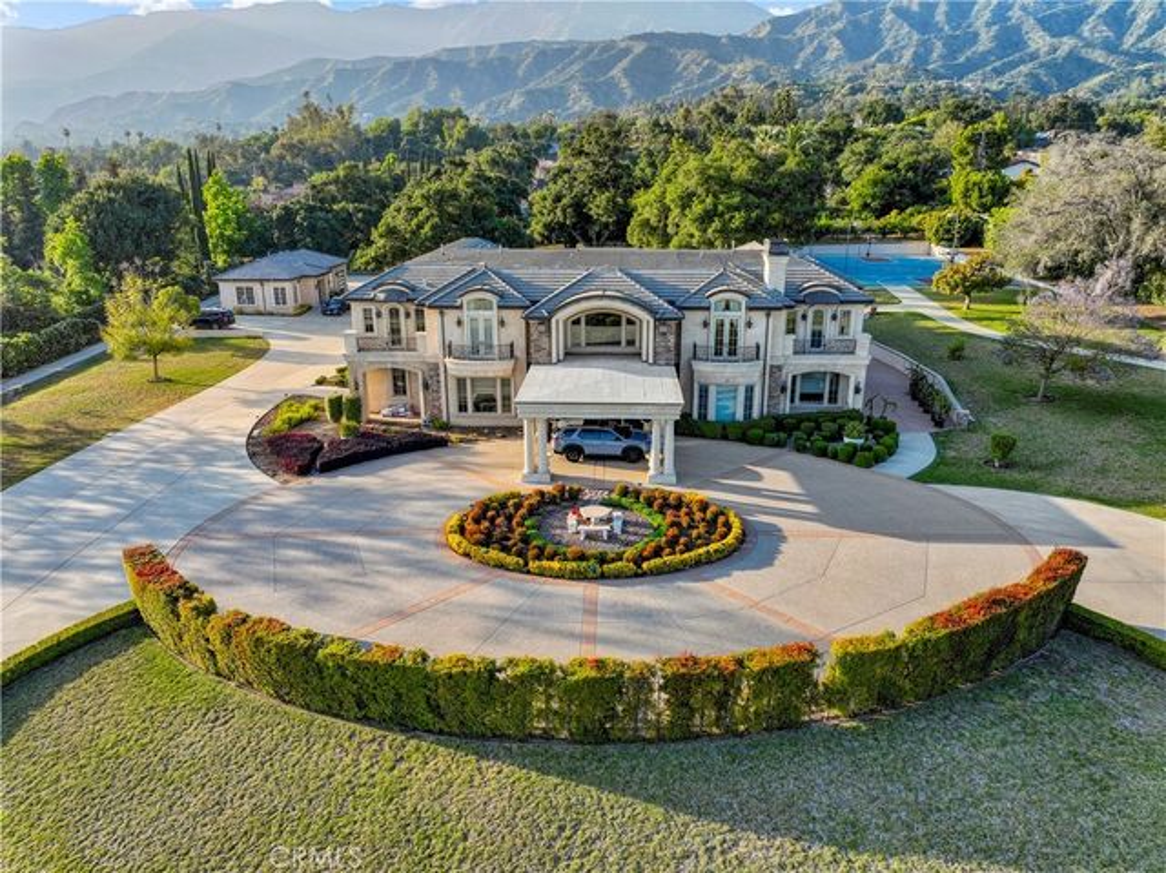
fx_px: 808
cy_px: 436
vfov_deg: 56.8
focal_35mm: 24
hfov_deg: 71.6
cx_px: 583
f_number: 2.8
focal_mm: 12.29
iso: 200
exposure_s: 1/800
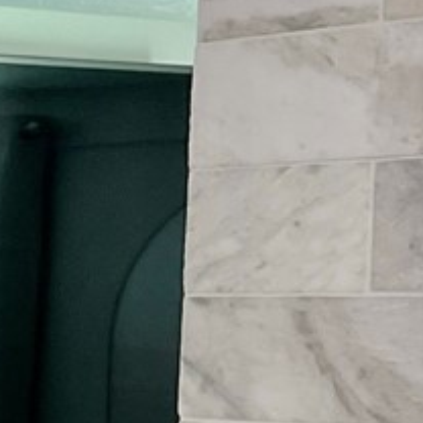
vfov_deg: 9.8
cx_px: -1023
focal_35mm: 177
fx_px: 2447
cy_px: 462
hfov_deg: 7.9
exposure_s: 1/120
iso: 125
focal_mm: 5.1
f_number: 1.6
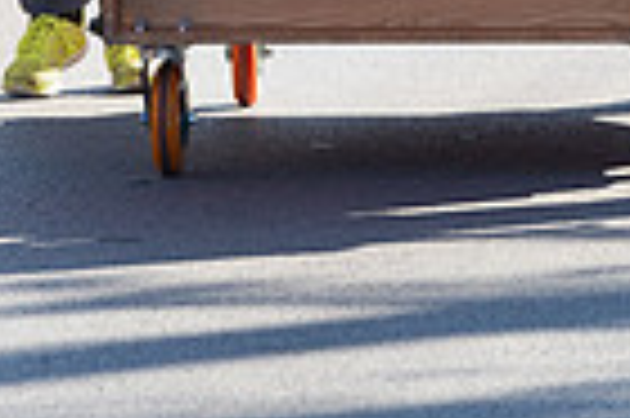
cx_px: 389
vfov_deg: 2.0
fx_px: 12078
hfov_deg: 3.0
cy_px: -399
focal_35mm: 691
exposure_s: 1/250
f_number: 7.1
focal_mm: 155
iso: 200
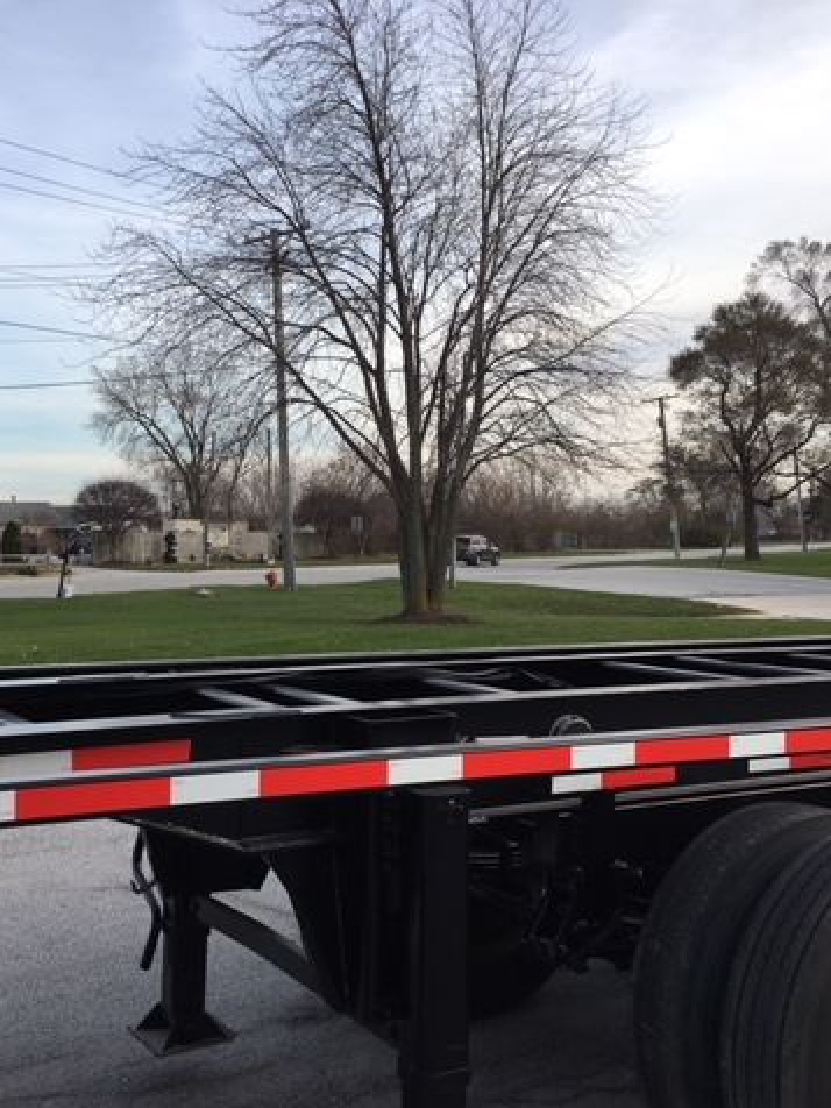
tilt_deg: -0.6
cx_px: 317
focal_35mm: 39
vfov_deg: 47.9
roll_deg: +0.6
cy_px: 554
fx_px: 1248
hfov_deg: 36.6
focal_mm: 4.15
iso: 25
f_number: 2.2
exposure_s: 1/777
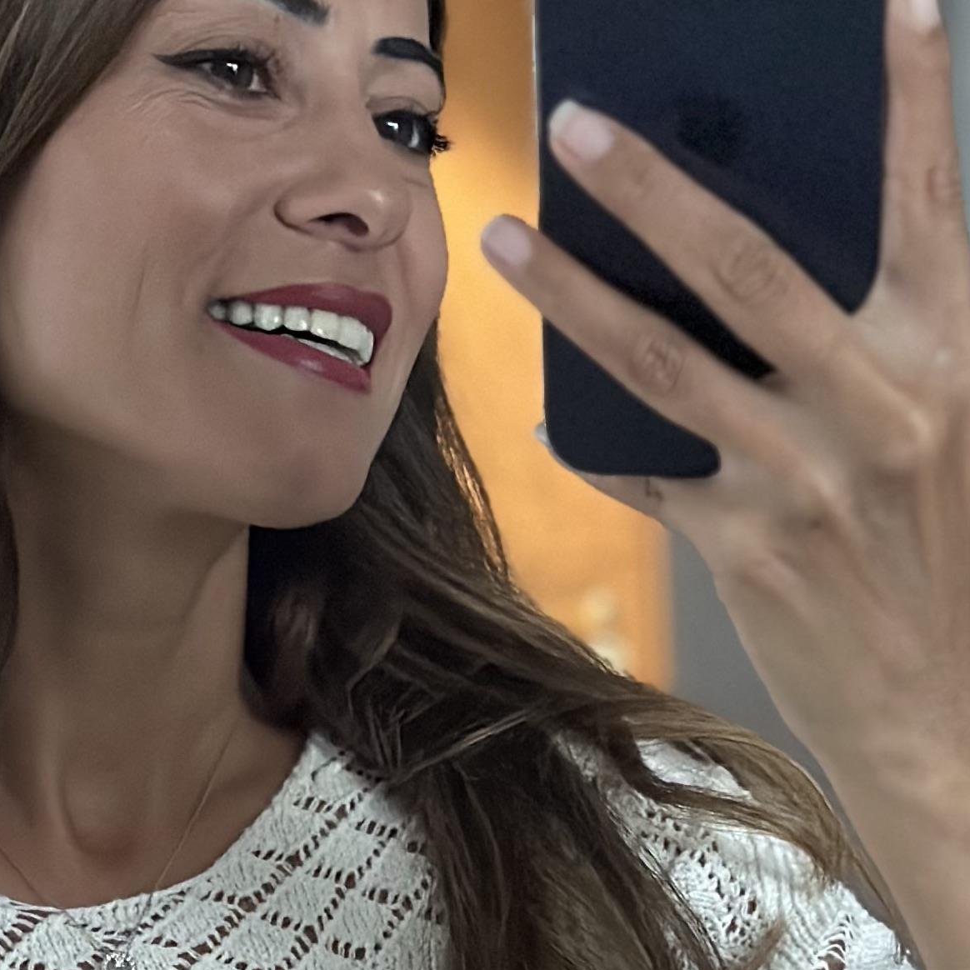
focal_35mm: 147
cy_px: 1027
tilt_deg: -18.0
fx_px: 4660
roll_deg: +5.4
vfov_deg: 11.7
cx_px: 191
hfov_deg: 11.8
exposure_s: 1/35
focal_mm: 6.86
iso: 800
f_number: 1.78
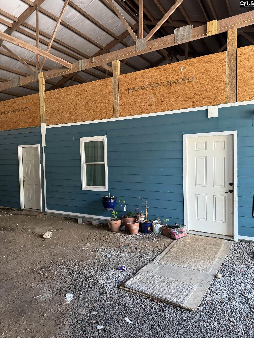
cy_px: 169
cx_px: 127
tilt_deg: -2.3
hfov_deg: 56.8
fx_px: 235
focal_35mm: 24
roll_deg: -1.0
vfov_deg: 71.6
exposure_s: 1/121
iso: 200
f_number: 1.78
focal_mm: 6.76
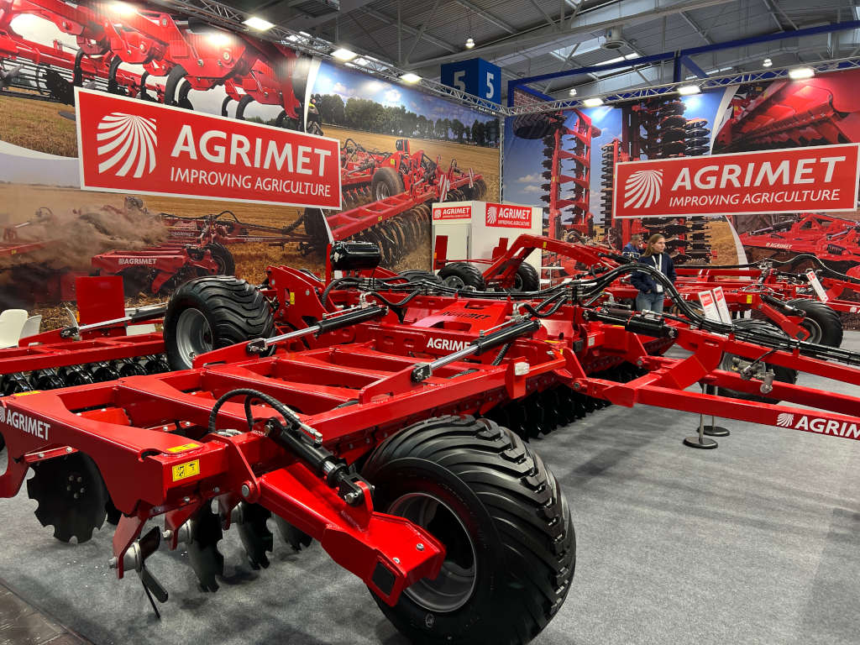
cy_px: 322
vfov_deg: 53.1
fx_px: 646
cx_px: 430
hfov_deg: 67.3
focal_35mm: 26
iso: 80
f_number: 1.5
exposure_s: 1/100
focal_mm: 5.7
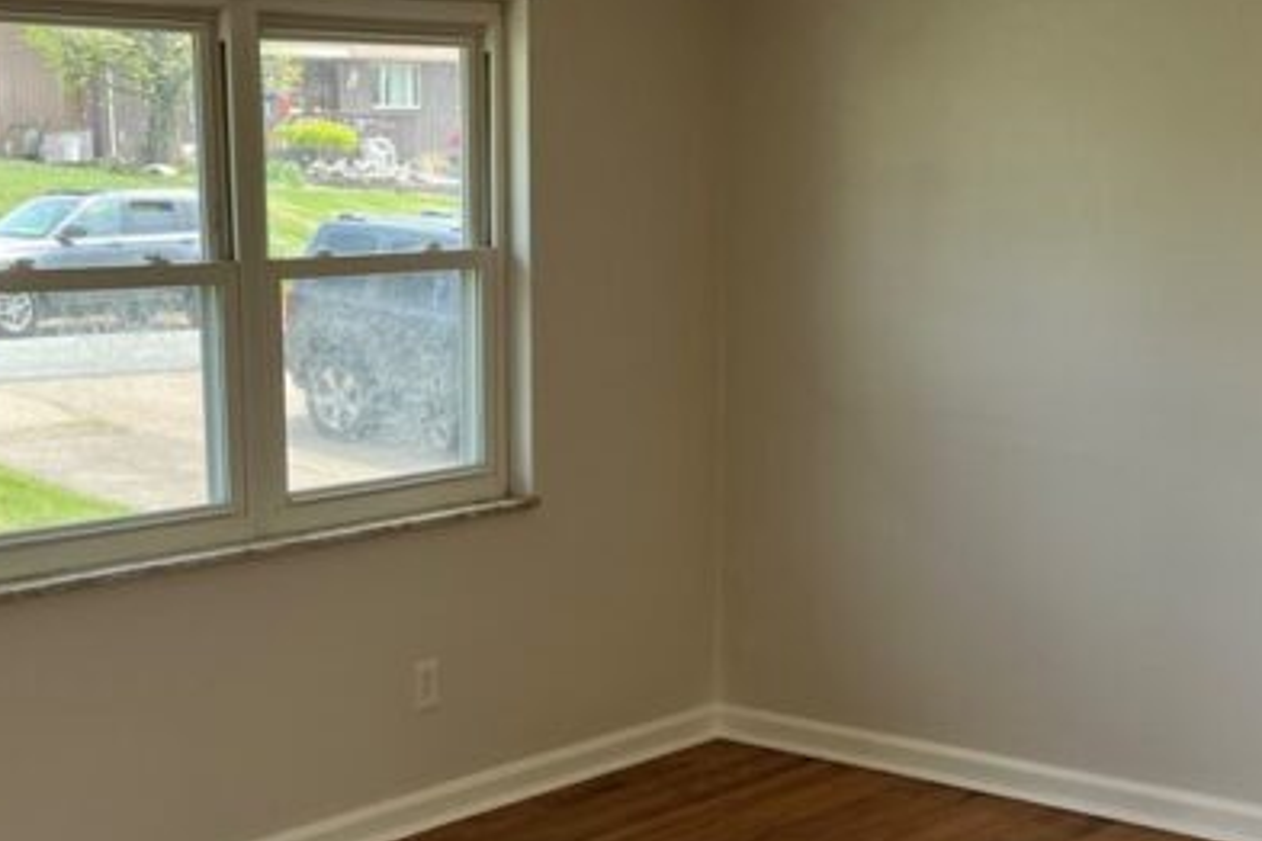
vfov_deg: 24.3
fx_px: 1928
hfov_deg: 35.5
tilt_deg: -13.3
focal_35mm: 55
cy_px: 632
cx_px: 318
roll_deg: +2.5
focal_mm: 5.1
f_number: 1.6
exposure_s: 1/239
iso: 40
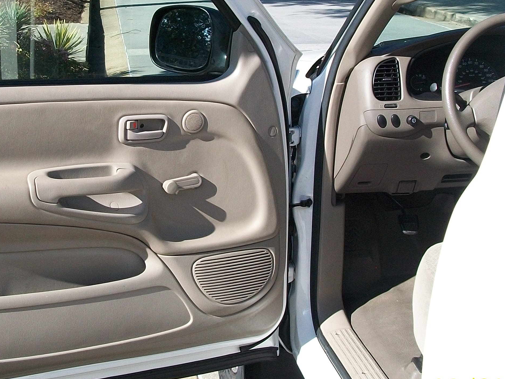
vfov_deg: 24.7
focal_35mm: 59
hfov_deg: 32.4
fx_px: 861
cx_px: 163
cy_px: 119
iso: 80
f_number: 2.9
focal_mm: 5.7
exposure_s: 1/640
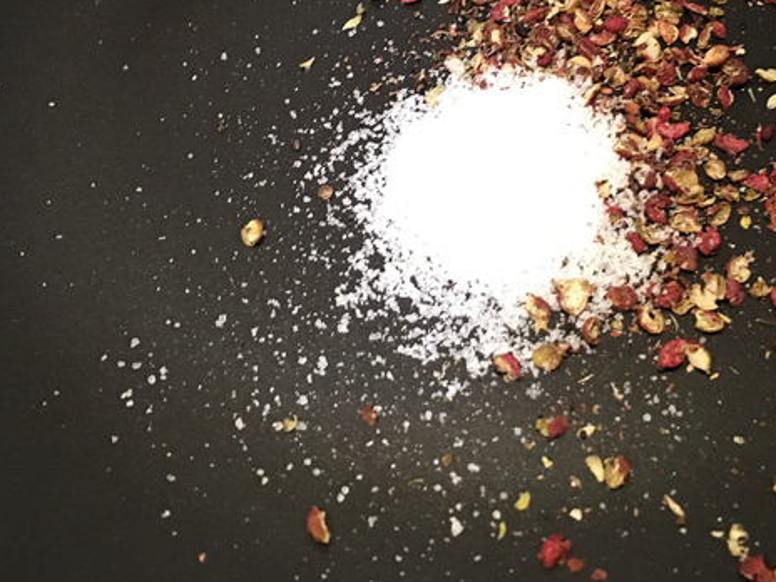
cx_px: 463
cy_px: 89
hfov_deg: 38.0
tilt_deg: -50.3
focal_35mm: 50
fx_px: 1121
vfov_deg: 28.3
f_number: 2.2
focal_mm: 4.15
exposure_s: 1/10
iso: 100
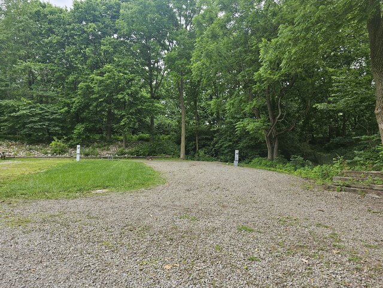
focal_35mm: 23
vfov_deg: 58.9
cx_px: 192
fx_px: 254
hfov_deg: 73.9
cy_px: 144
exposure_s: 1/180
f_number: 1.7
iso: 16
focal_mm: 6.3
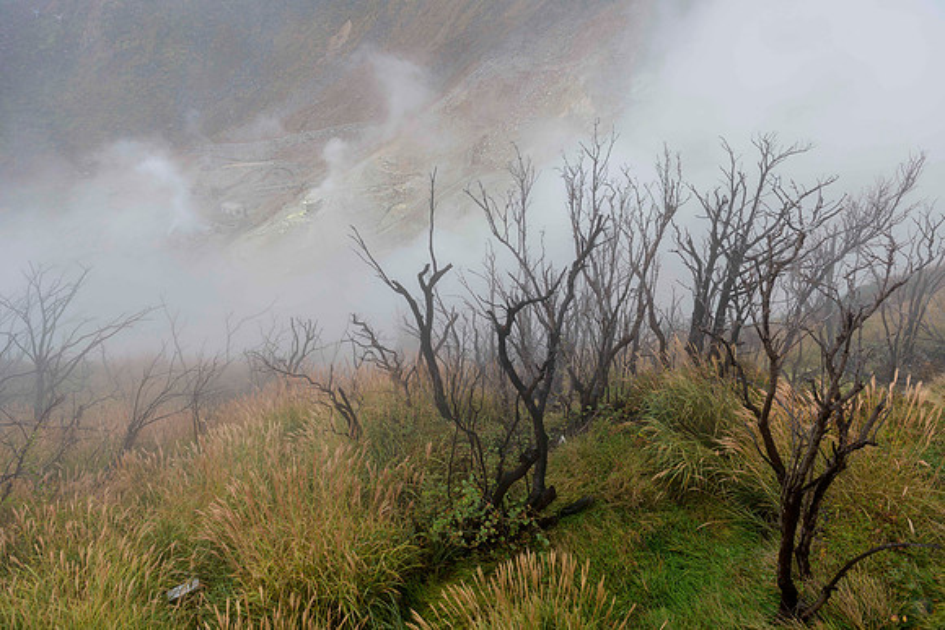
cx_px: 472
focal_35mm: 24
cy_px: 315
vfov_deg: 53.2
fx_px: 630
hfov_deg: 73.7
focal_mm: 24
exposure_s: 1/125
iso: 64
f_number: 5.6
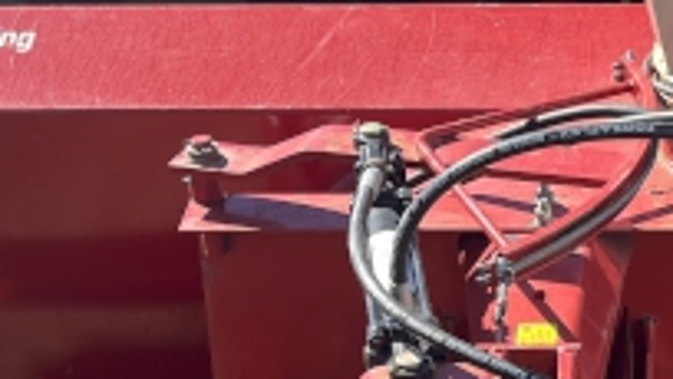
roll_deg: -1.2
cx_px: 581
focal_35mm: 111
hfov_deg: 19.0
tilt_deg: -16.1
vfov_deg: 10.9
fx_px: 1982
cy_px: 346
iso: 50
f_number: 1.6
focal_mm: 5.1
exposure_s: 1/1186
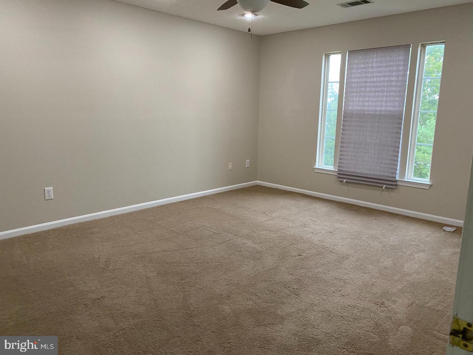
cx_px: 236
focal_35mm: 26
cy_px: 178
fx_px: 355
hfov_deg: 67.3
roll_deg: -1.3
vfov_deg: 53.1
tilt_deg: -11.5
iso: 320
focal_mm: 4.25
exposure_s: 1/60
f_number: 1.8
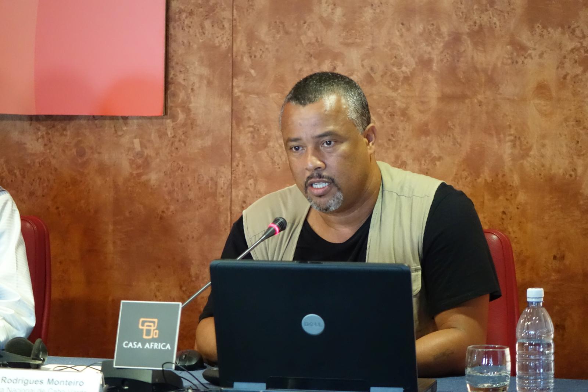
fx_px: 3267
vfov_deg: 6.9
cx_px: 294
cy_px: 196
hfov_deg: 10.3
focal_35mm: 200
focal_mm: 73.16
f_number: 2.8
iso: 3200
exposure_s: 1/15
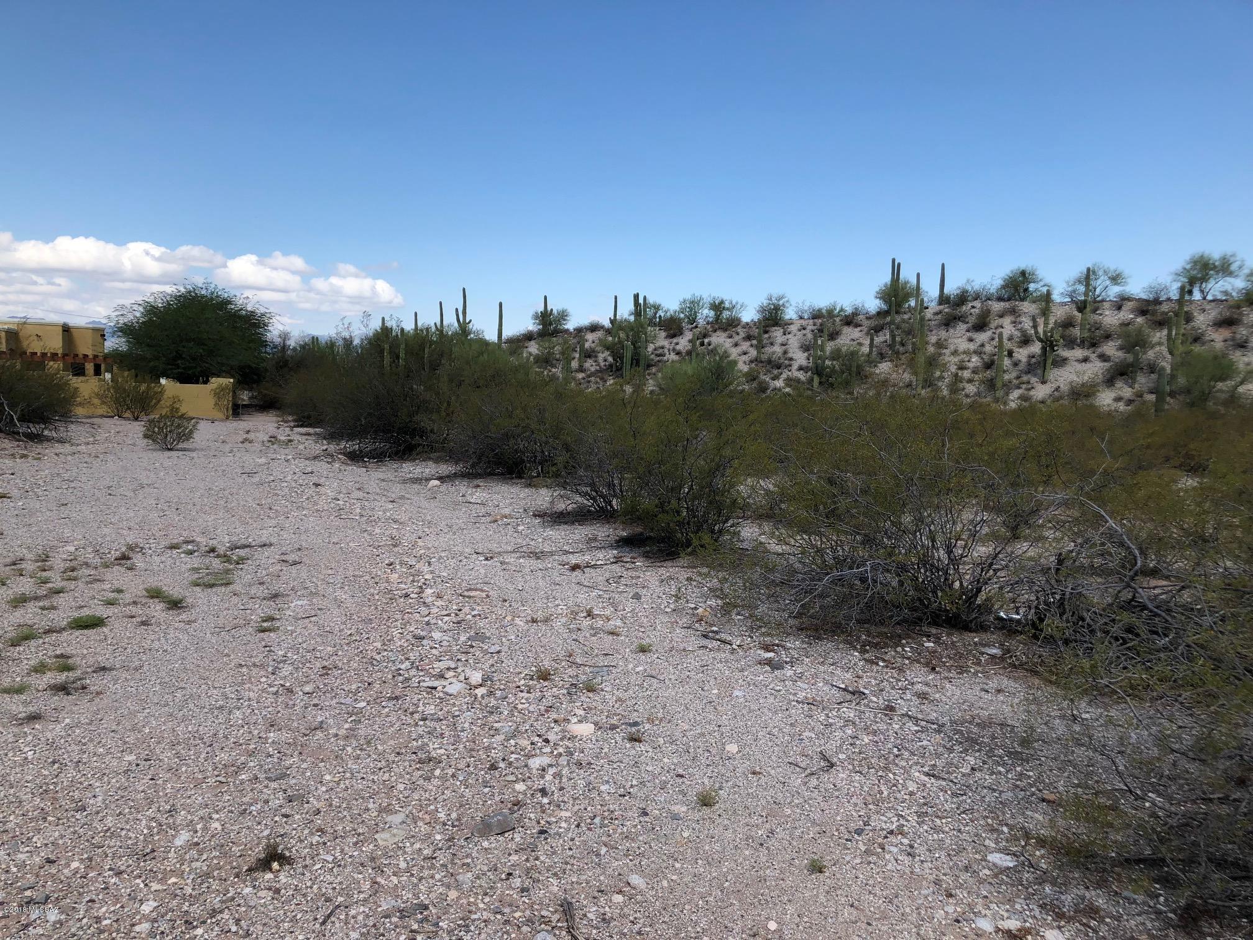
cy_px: 470
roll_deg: -2.5
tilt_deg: -6.8
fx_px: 1014
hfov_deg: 63.4
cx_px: 626
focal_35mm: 28
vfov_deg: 49.7
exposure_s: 1/1715
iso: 20
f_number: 1.8
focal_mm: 3.99
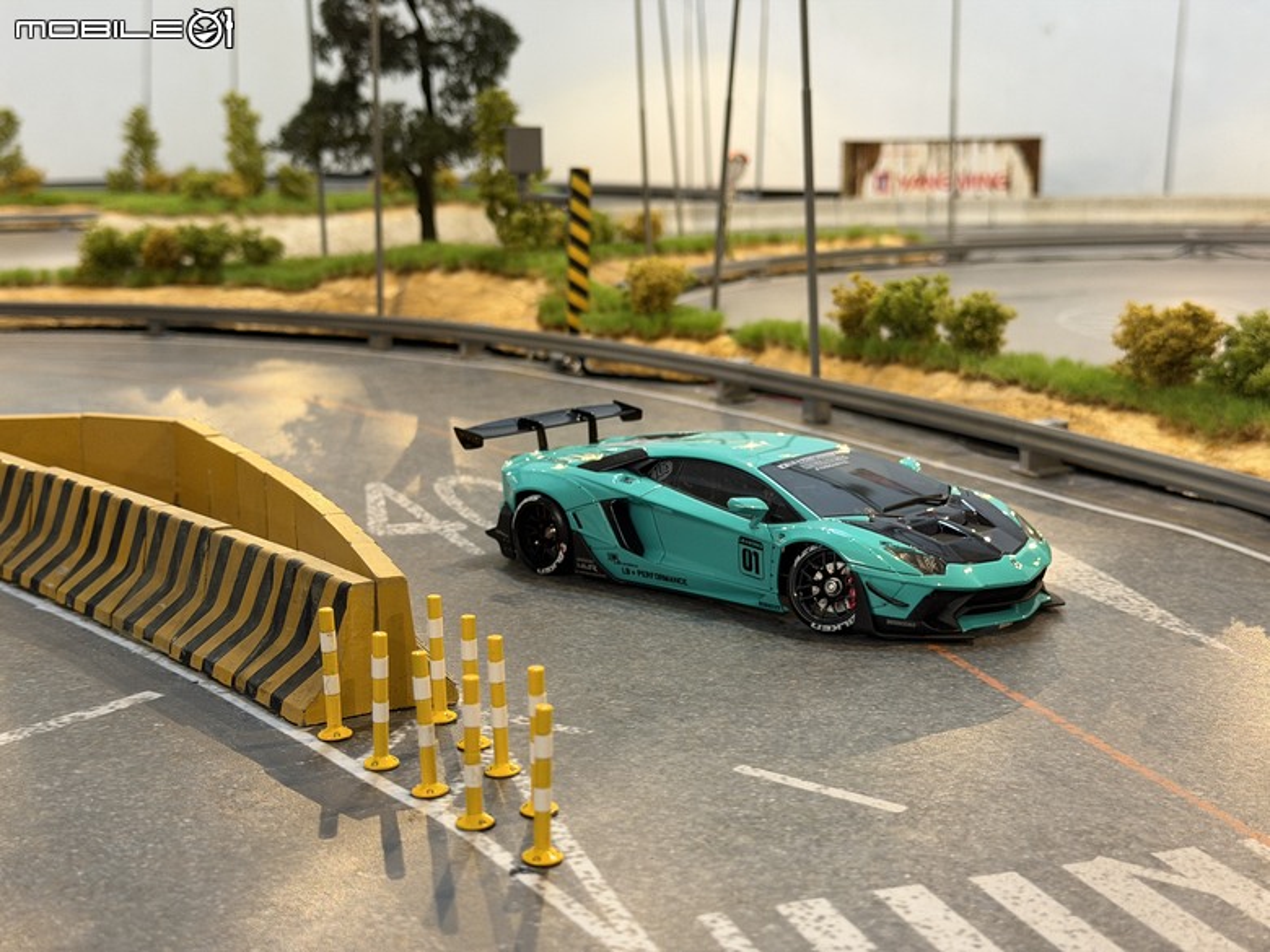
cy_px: 476
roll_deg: +0.0
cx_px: 635
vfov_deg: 30.3
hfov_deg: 39.7
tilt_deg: -11.5
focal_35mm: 48
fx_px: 1761
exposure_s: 1/40
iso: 250
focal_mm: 6.76
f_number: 1.78
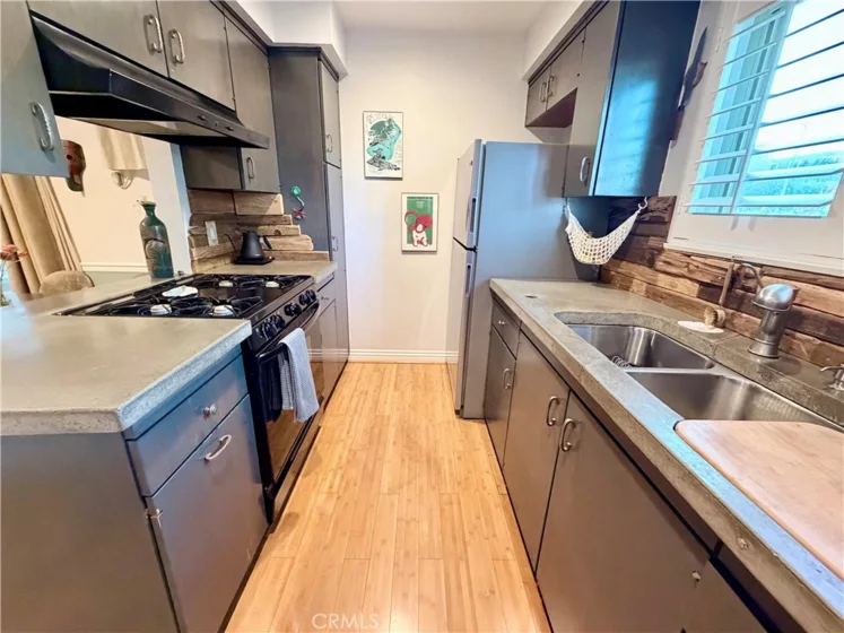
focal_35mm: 14
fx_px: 341
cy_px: 316
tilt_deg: -17.1
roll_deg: -0.4
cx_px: 422
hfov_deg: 102.1
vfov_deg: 85.7
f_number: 2.2
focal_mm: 2.22
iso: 800
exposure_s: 1/60
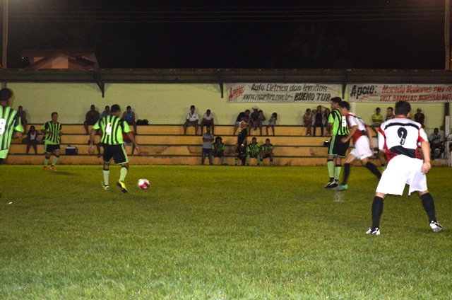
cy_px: 150
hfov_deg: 24.7
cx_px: 226
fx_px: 1034
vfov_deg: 16.5
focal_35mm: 82
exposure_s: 1/60
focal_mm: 55
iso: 3200
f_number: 5.6
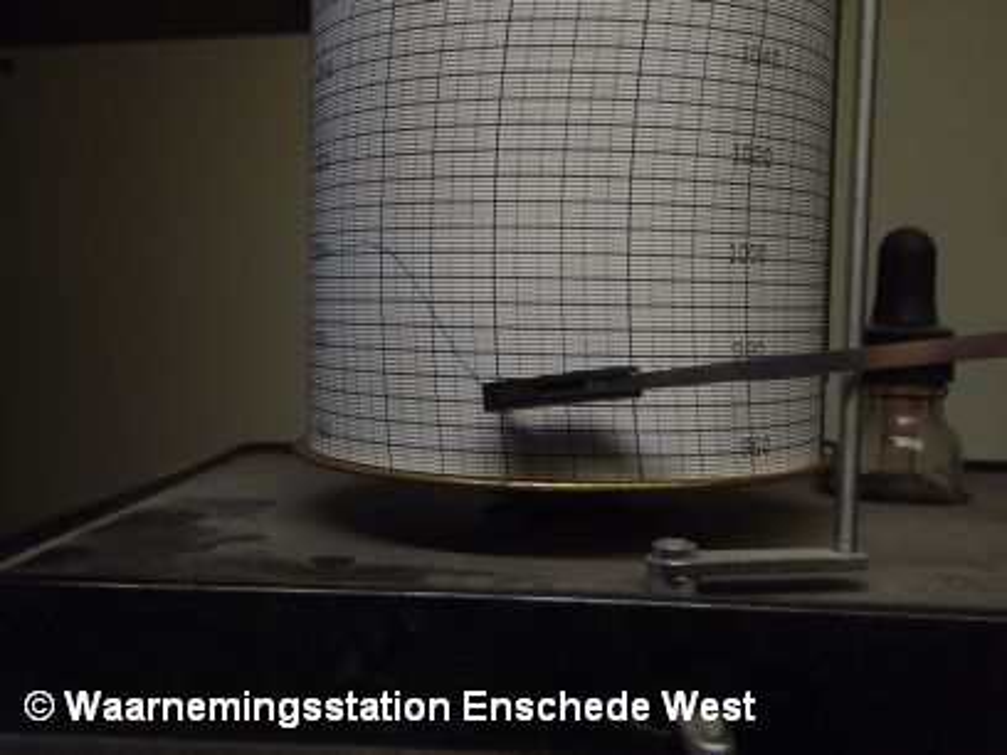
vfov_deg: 39.7
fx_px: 1047
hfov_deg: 51.4
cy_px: 378
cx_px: 504
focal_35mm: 36
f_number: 4.1
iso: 200
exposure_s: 1/30
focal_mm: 6.53
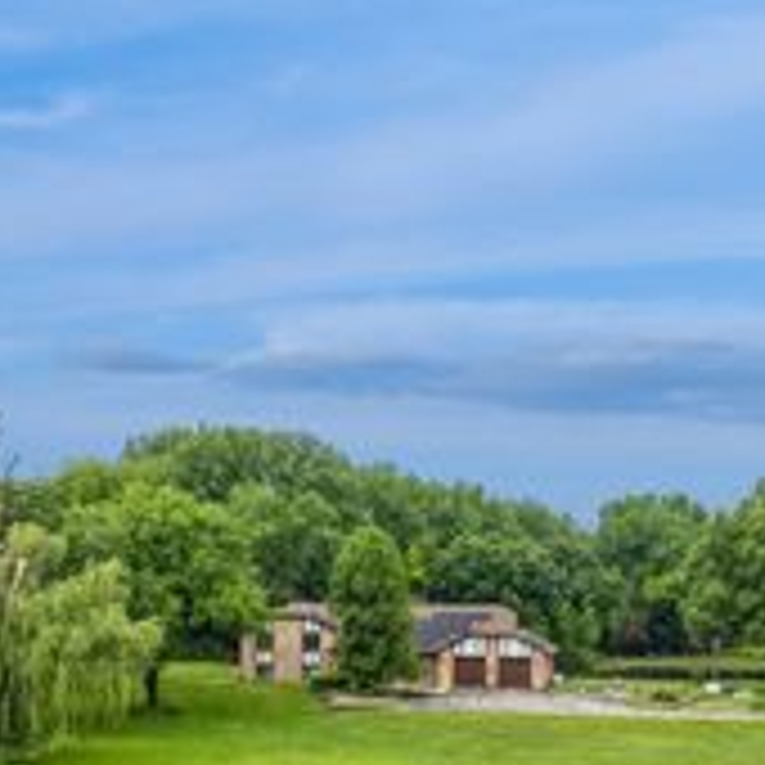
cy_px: 650
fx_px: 1375
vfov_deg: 30.1
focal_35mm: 55
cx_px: 382
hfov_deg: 31.1
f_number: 2.8
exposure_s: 1/2500
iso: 110
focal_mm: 8.4
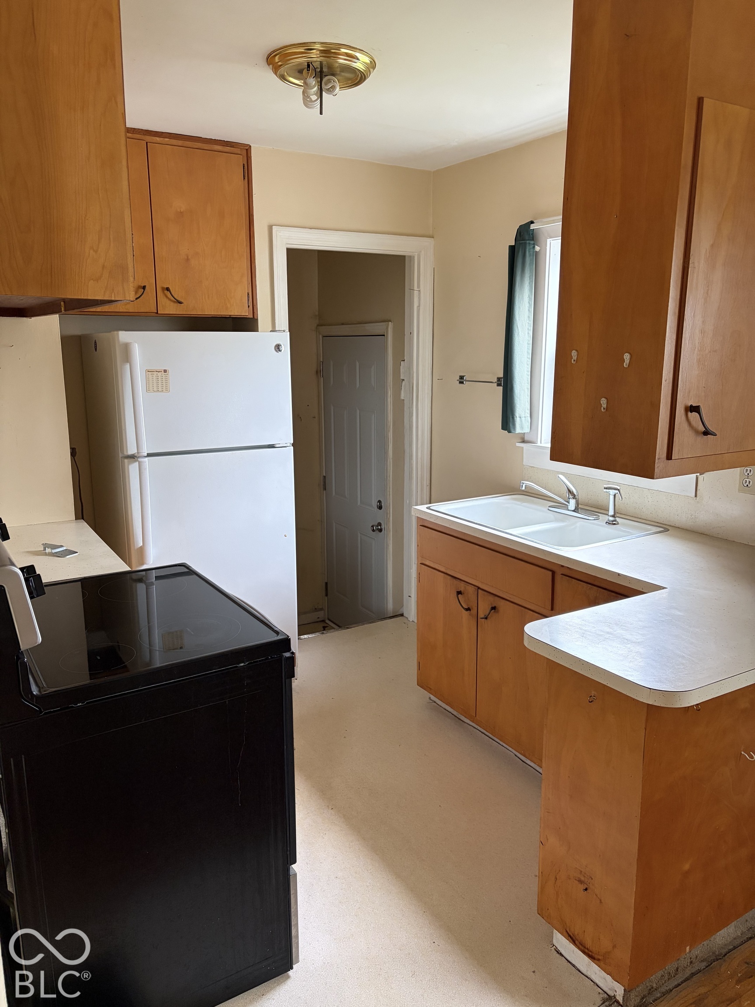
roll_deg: +0.5
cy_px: 504
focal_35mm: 26
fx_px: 756
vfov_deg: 67.3
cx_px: 378
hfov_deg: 53.1
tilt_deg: -11.3
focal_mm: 5.96
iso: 250
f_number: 1.6
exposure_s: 1/60
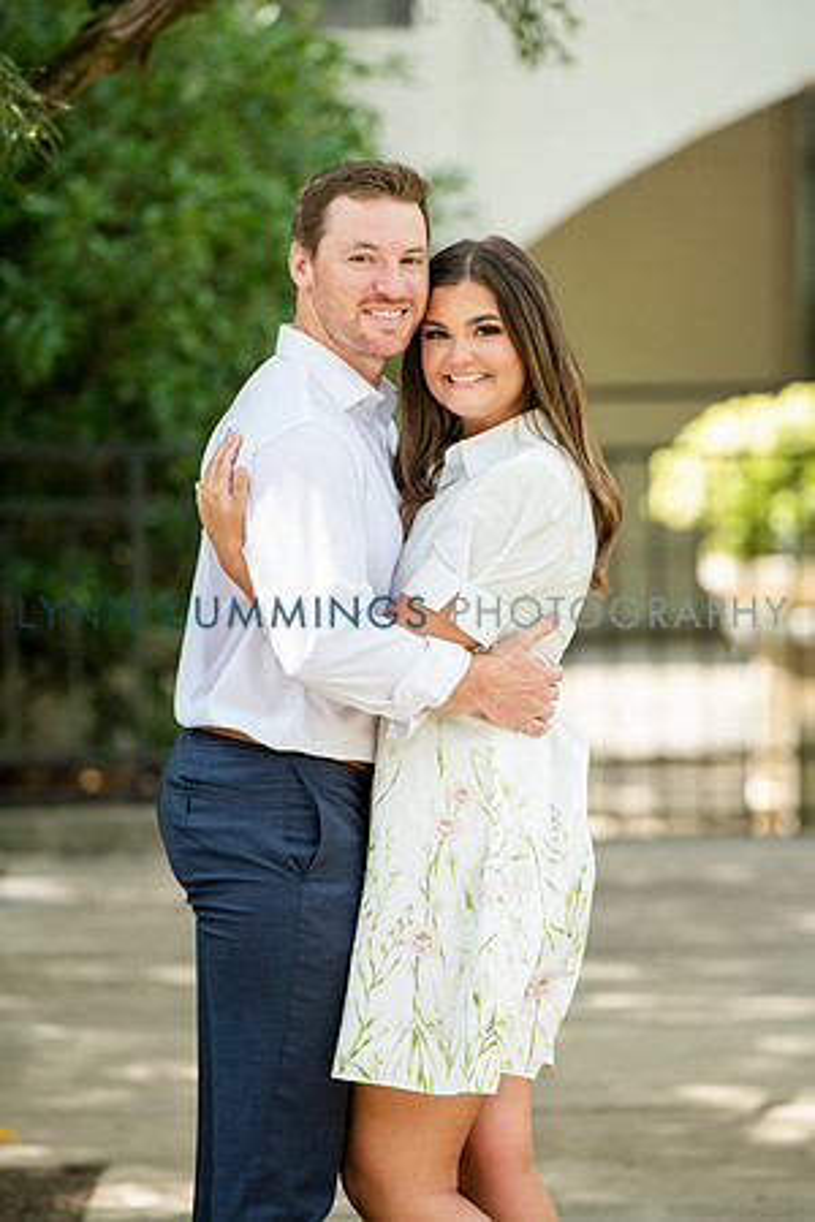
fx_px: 6791
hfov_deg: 6.9
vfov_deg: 10.3
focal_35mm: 200
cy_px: 611
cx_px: 408
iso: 500
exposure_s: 1/640
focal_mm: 200
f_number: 3.5
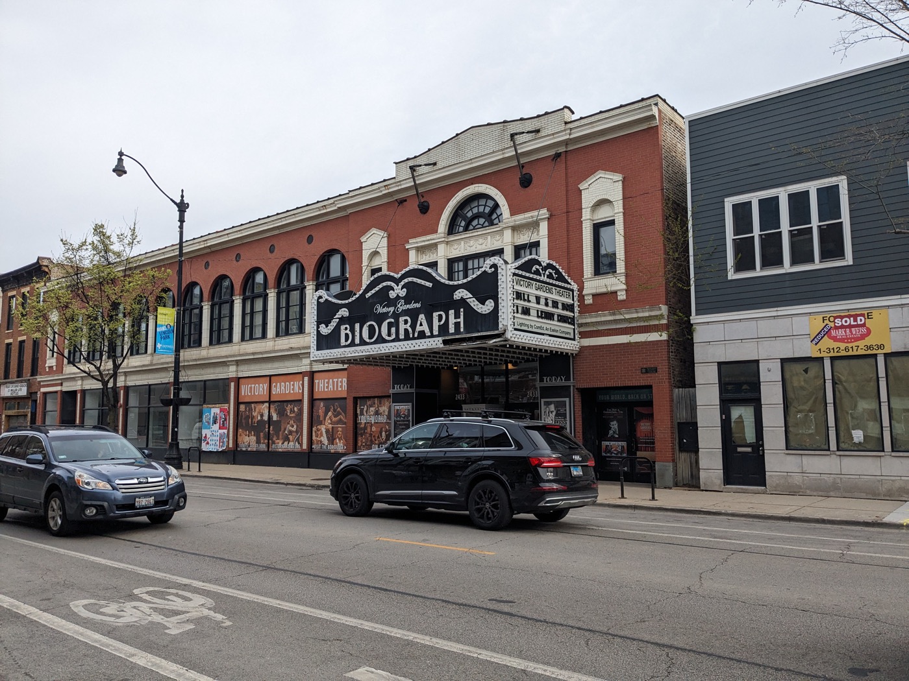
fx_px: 709
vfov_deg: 51.4
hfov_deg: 65.3
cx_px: 454
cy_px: 340
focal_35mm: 27
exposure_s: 1/1669
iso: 62
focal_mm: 4.38
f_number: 1.73
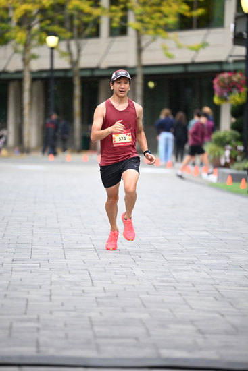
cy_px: 186
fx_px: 2065
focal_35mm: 200
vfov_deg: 10.3
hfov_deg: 6.9
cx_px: 124
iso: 1250
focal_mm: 200
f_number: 2.8
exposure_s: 1/1600
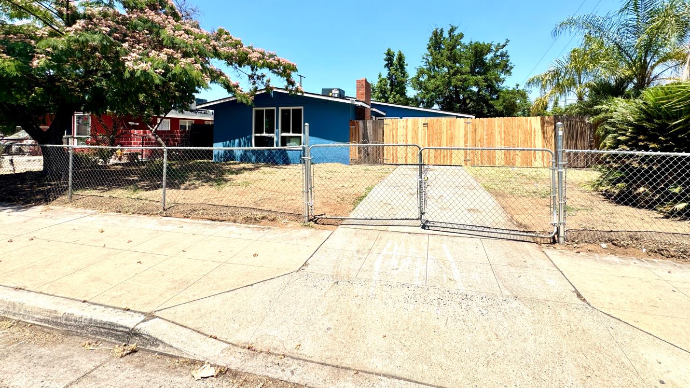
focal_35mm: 16
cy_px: 132
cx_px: 361
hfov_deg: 99.3
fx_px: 293
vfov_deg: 65.4
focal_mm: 2.22
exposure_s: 1/1600
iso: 40
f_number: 2.2
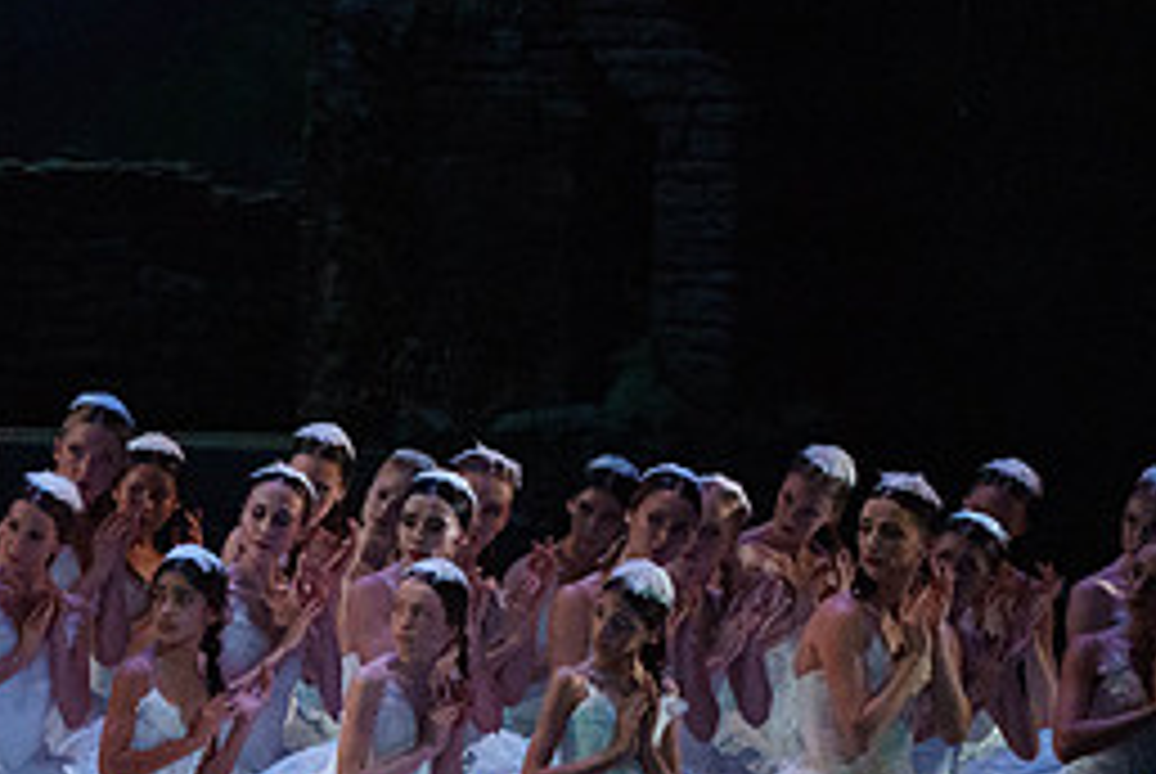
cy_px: 558
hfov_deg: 3.8
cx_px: 171
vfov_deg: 2.6
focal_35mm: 536
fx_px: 17231
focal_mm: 238
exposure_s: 1/250
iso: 8000
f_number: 5.6
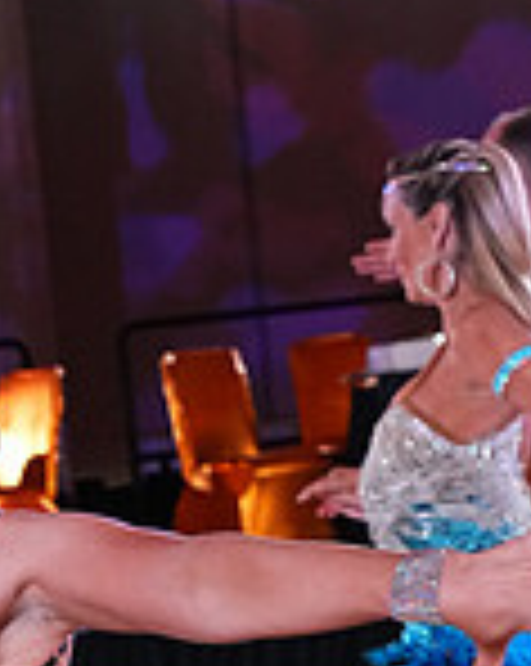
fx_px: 3484
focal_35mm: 177
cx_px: -331
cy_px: 922
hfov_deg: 8.5
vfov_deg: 10.6
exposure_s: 1/400
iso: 5000
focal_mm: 48
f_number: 5.6
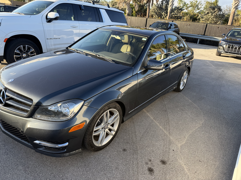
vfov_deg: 56.8
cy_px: 90
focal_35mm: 24
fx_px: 167
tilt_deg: -22.3
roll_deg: -2.7
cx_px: 120
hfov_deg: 71.6
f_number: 1.78
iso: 80
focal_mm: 6.76
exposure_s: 1/702
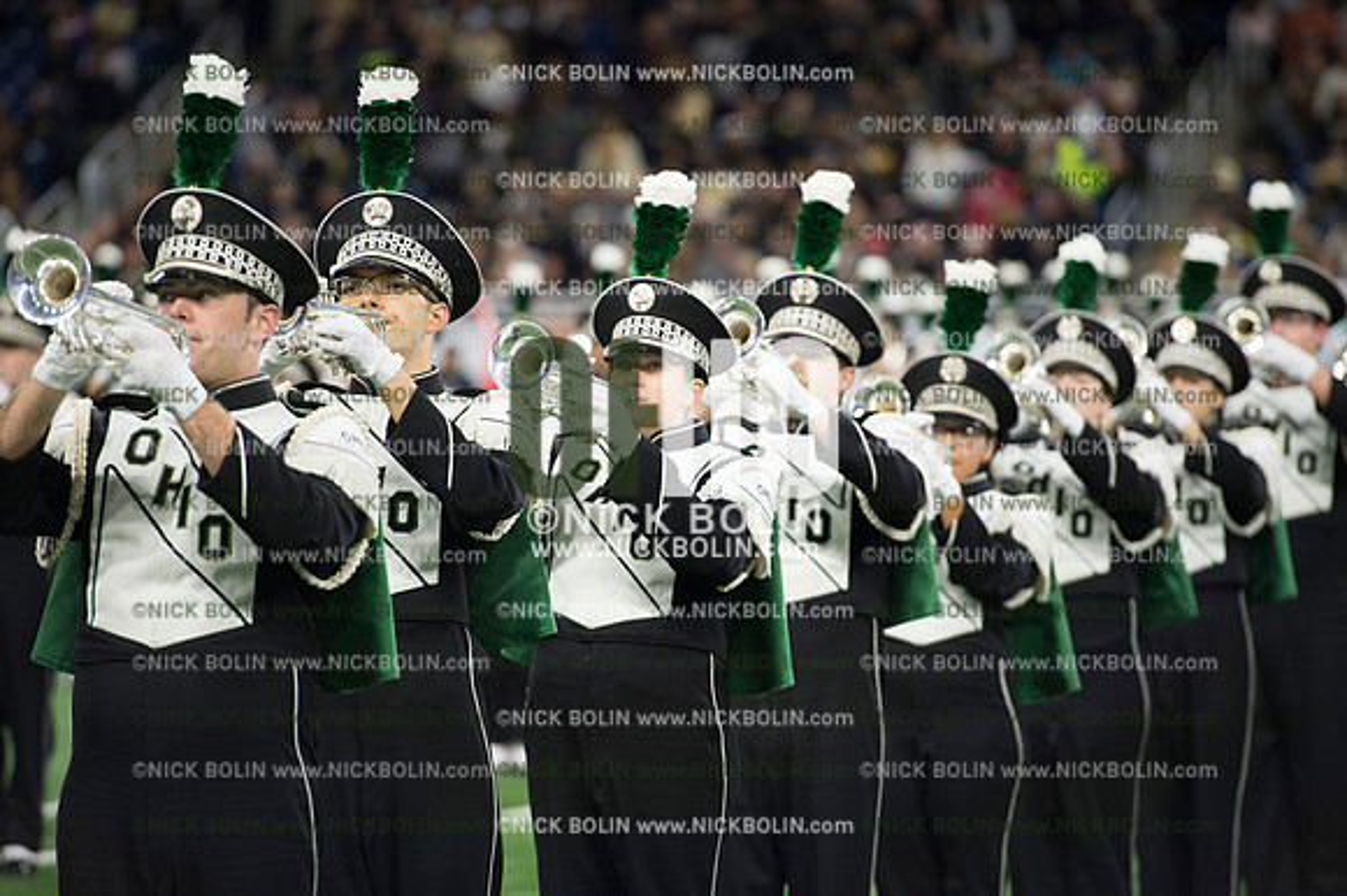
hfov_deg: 10.6
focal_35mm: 195
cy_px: 448
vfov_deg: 7.0
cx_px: 674
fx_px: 7292
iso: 2500
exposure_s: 1/1000
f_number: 3.5
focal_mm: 195
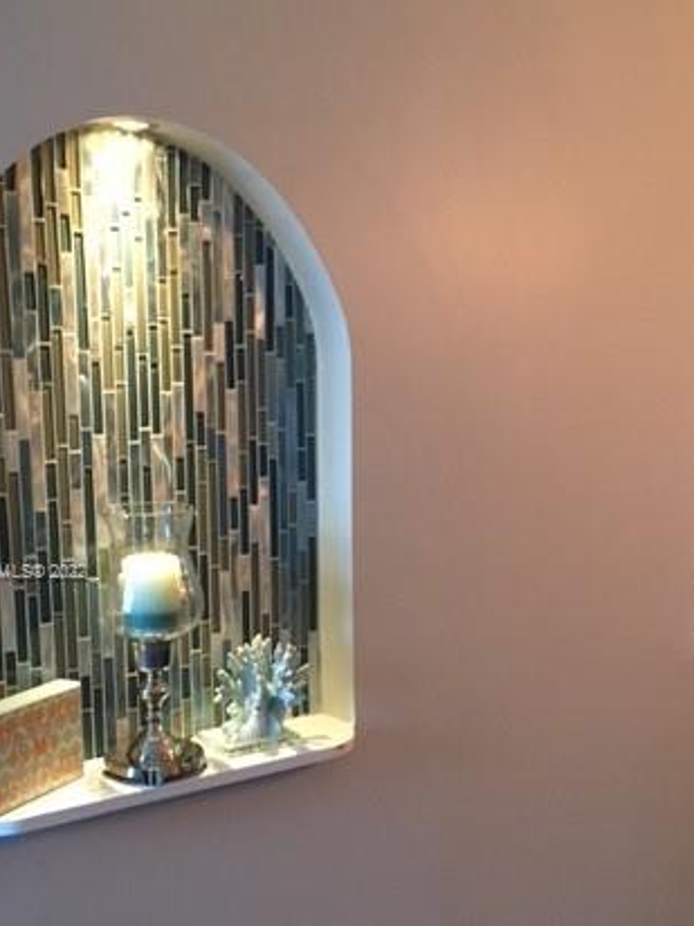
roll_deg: -1.1
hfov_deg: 32.2
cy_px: 573
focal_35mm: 45
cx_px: 368
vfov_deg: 41.8
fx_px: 1203
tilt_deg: -12.4
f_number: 2.2
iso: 125
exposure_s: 1/30
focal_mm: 4.15
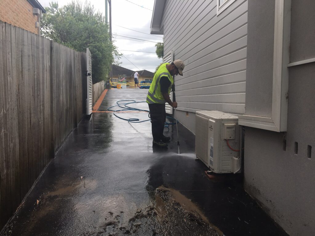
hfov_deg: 61.7
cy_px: 118
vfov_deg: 48.2
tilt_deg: -4.5
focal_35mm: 29
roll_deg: +0.5
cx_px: 158
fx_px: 264
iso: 25
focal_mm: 4.15
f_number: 2.2
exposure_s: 1/836
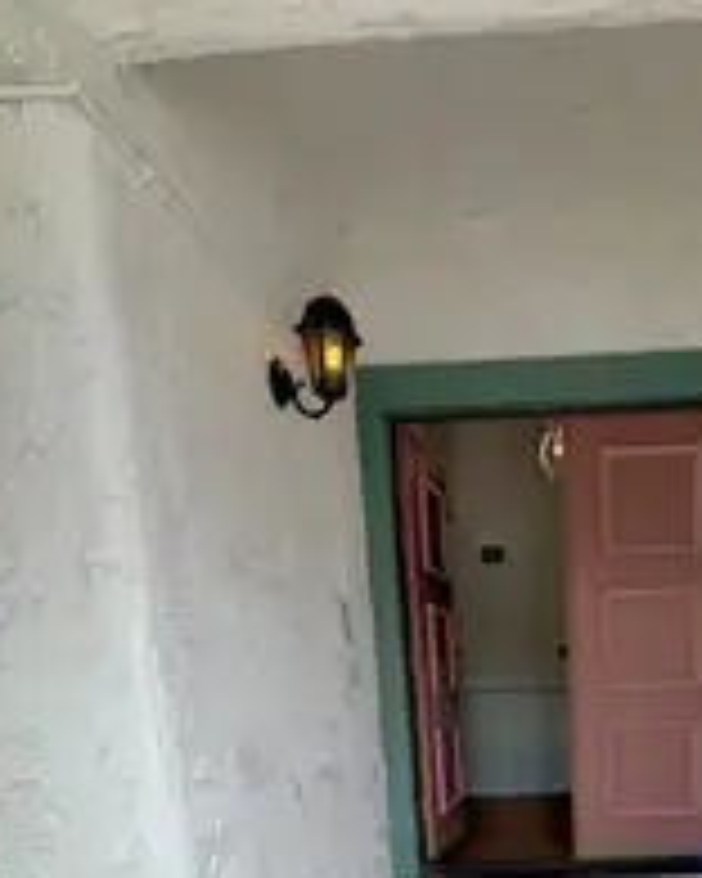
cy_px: 819
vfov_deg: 53.0
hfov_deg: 49.0
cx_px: 544
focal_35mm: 28
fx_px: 727
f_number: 2.2
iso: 40
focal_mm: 2.22
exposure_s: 1/241
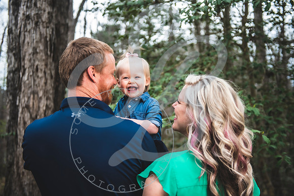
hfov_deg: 43.6
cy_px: 98
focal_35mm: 45
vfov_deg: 29.9
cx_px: 147
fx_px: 368
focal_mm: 45
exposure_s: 1/500
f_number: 2.8
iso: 100
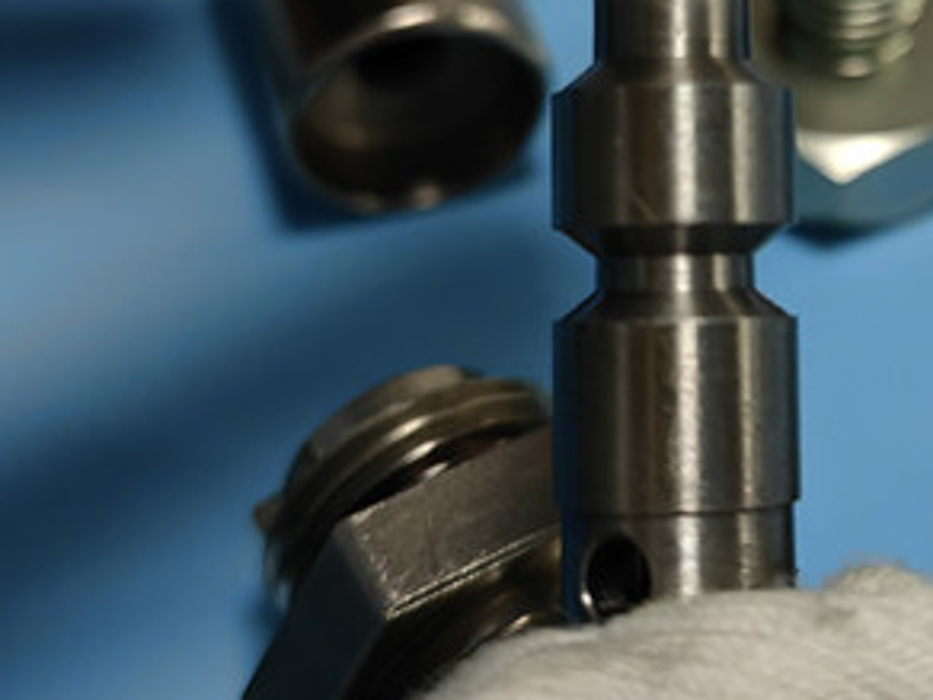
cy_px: 121
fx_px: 1995
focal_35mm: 74
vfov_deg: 19.7
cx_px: 837
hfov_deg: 25.5
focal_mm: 5.54
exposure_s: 1/120
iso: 400
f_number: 1.8
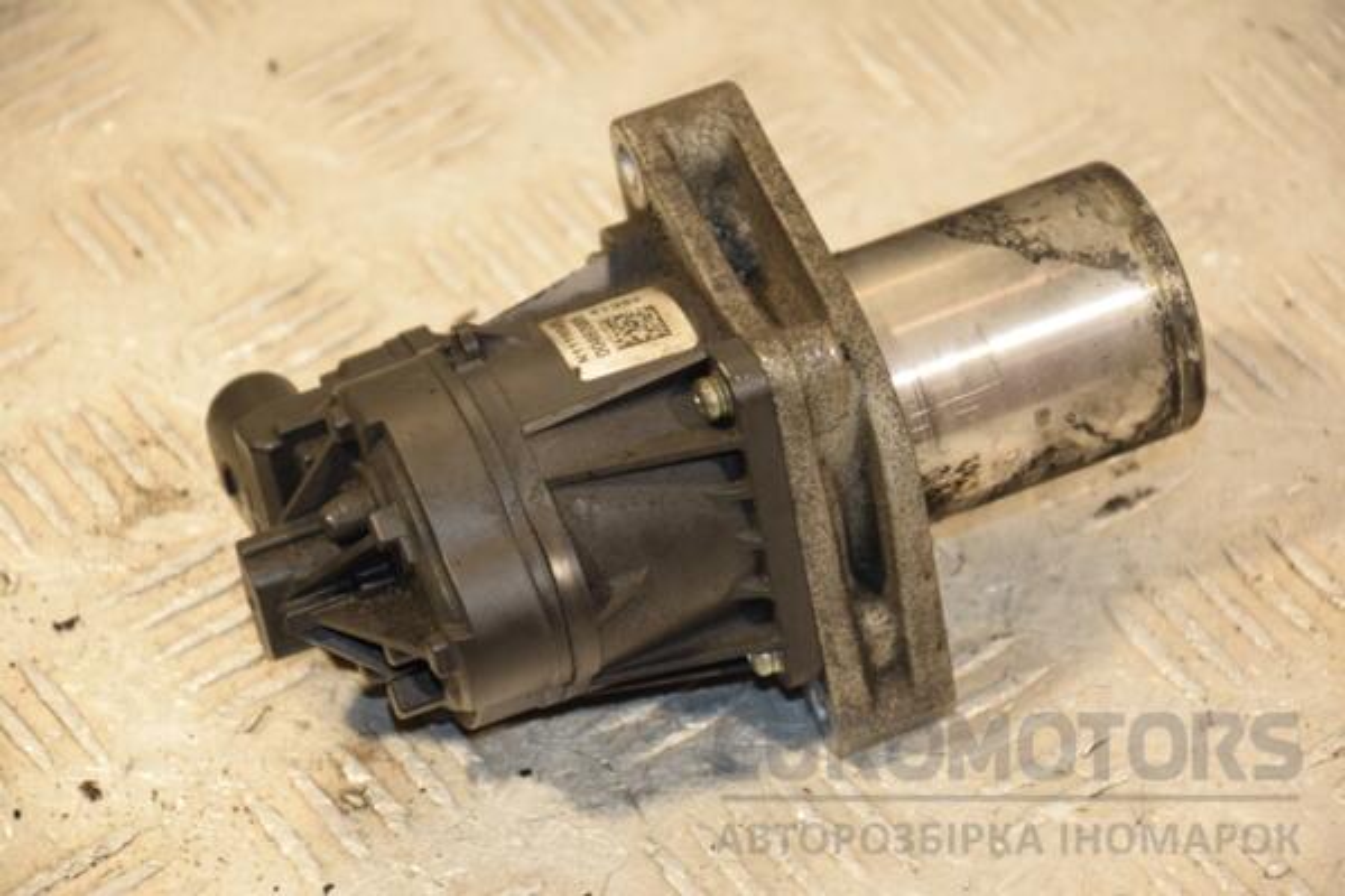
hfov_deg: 13.0
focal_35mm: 158
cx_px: 672
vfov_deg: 8.7
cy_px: 448
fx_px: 5884
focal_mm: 105
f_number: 5.6
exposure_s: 1/125
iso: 800
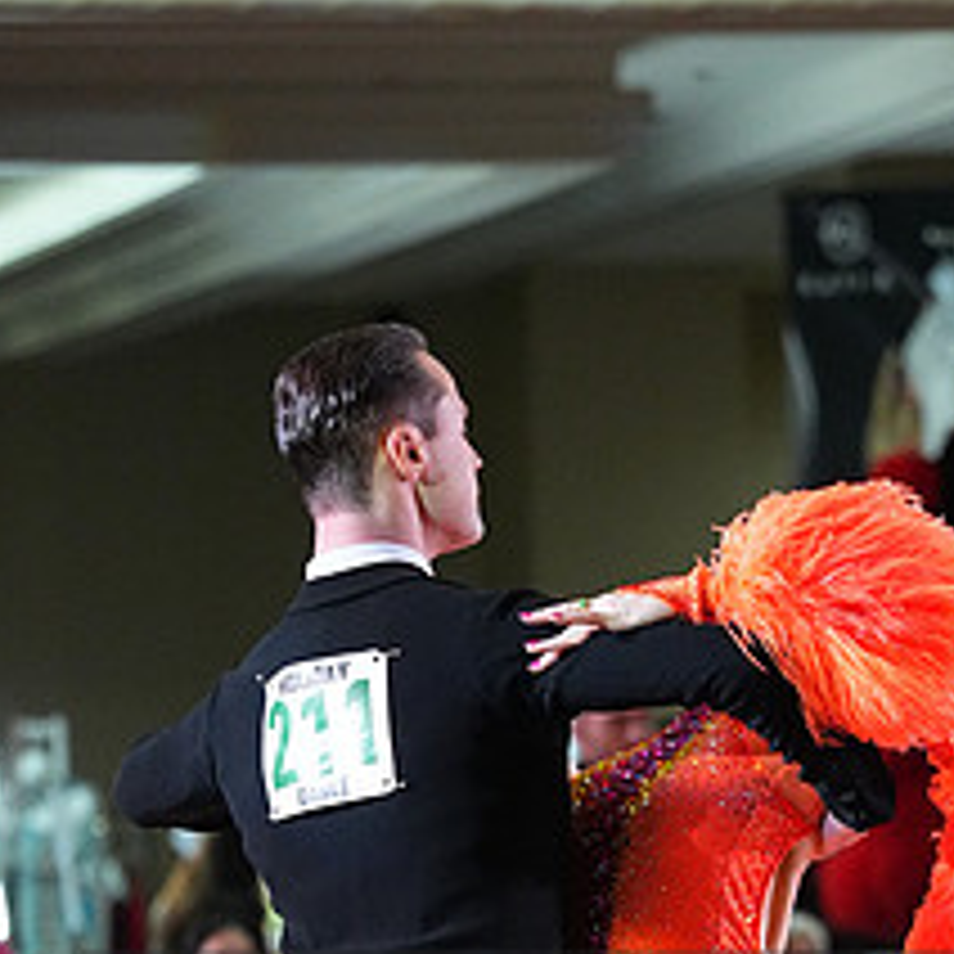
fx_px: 13033
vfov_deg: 4.2
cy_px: 1102
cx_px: 704
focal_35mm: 418
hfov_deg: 4.2
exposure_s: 1/400
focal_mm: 180
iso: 6400
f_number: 4.5
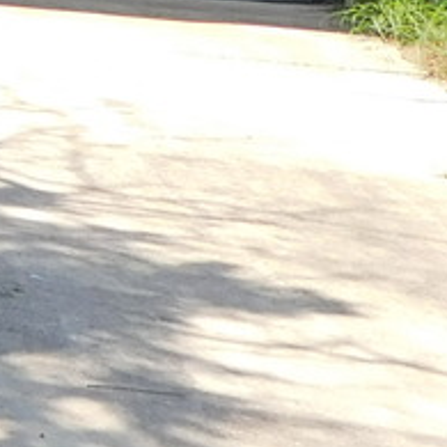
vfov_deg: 8.6
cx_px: -896
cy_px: -353
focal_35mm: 196
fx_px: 2863
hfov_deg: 7.8
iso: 125
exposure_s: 1/640
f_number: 3.2
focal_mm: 5.3
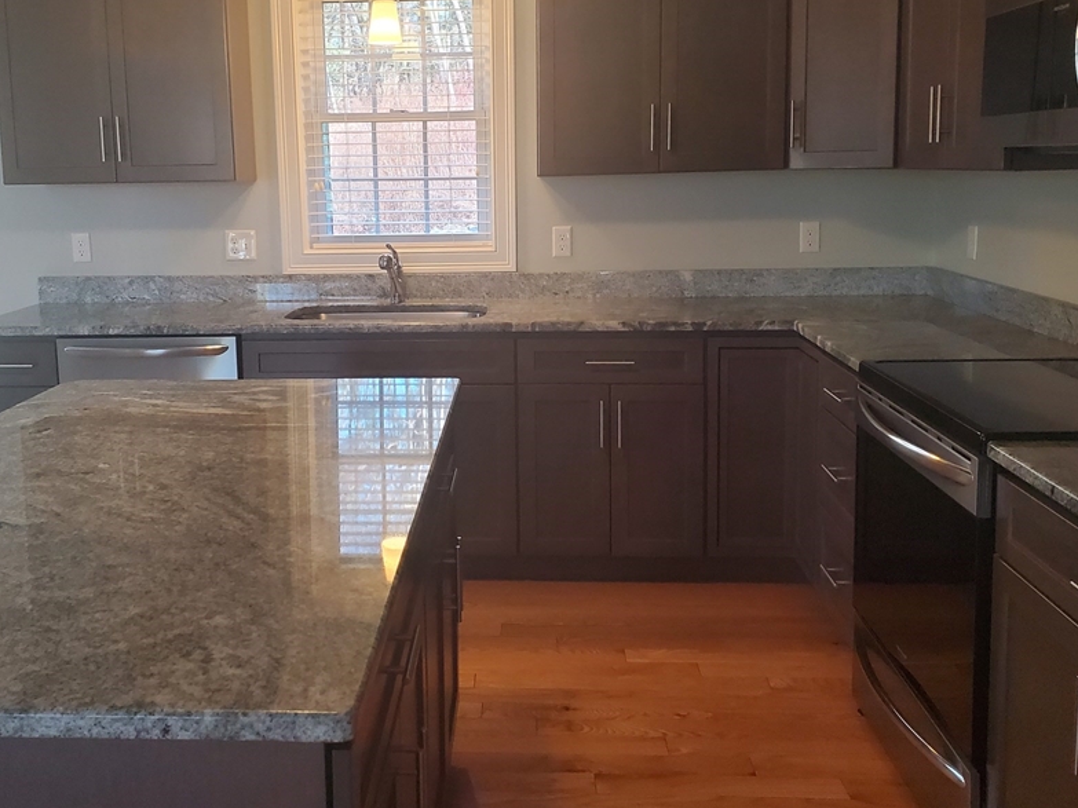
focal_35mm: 34
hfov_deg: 53.8
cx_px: 479
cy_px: 308
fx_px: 1059
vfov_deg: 41.5
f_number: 2.4
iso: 320
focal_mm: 4.3
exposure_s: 1/120
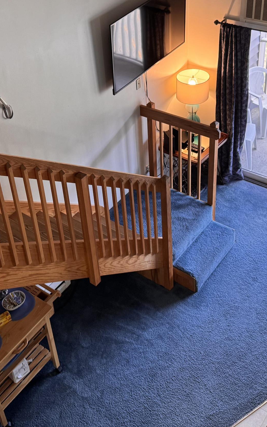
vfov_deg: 42.0
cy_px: 138
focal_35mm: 47
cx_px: 80
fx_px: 547
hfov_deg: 27.2
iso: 250
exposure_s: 1/60
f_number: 1.78
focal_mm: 6.76
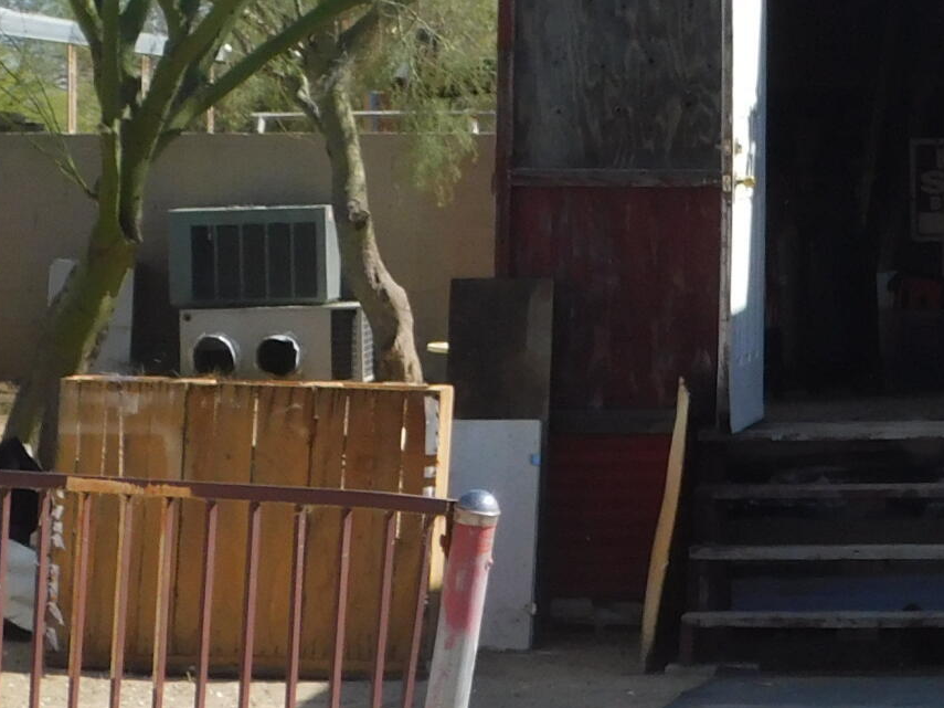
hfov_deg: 9.3
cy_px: -22
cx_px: 1429
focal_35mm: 207
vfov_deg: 7.1
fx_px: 5644
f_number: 4
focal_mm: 10.4
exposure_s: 1/800
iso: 125
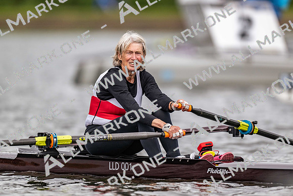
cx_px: 146
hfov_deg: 3.4
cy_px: 98
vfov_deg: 2.3
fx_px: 4884
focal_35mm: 600
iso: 720
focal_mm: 600
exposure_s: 1/2500
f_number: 4
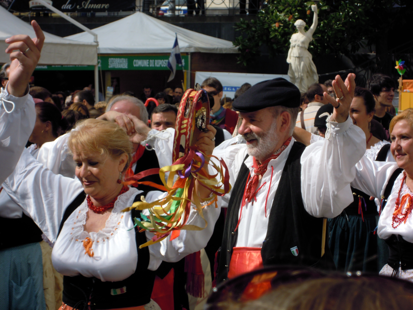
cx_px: 206
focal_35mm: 140
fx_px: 1670
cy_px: 155
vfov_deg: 10.6
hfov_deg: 14.1
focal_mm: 25
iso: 100
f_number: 6.6
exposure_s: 1/640
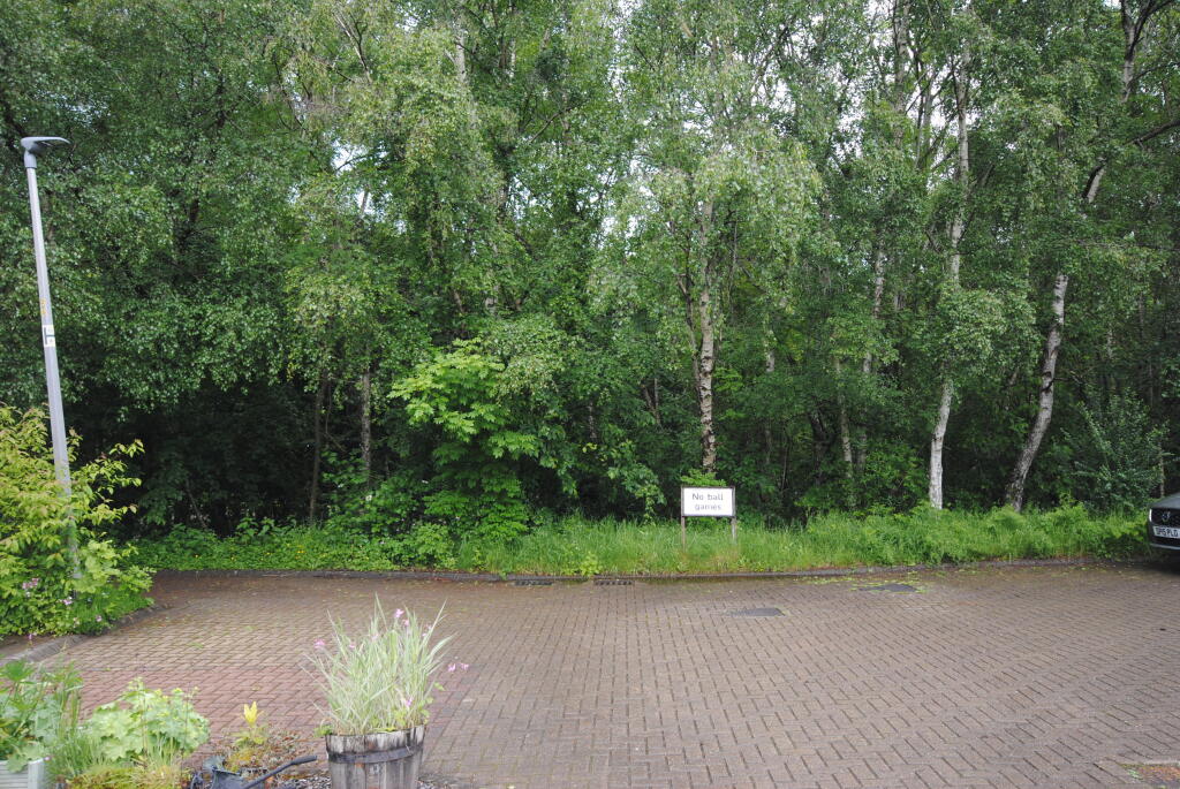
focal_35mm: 30
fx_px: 984
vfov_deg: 43.7
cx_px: 590
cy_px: 394
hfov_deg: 61.9
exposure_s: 1/80
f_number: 5.6
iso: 200
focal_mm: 20
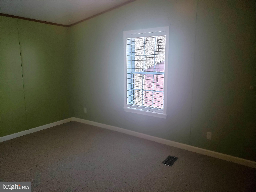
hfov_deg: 67.3
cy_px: 96
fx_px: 192
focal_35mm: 26
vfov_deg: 53.1
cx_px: 128
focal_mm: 4.3
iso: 400
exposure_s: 1/60
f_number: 2.4
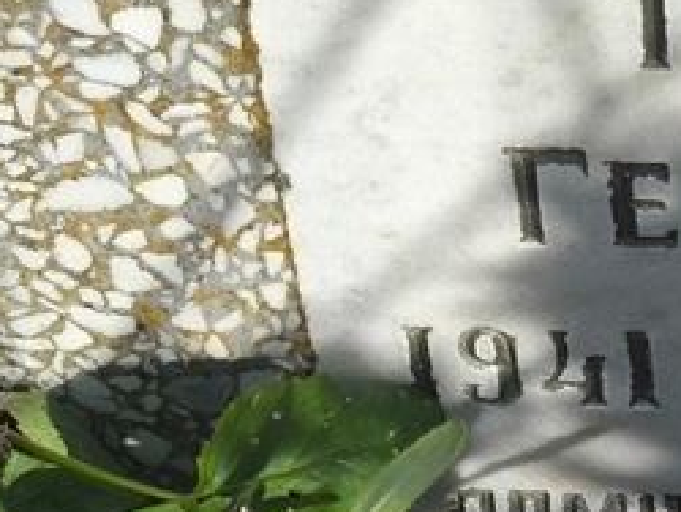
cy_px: 191
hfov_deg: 11.9
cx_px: 977
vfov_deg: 9.3
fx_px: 3151
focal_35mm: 160
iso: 50
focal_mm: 4.71
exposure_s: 1/983
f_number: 1.7
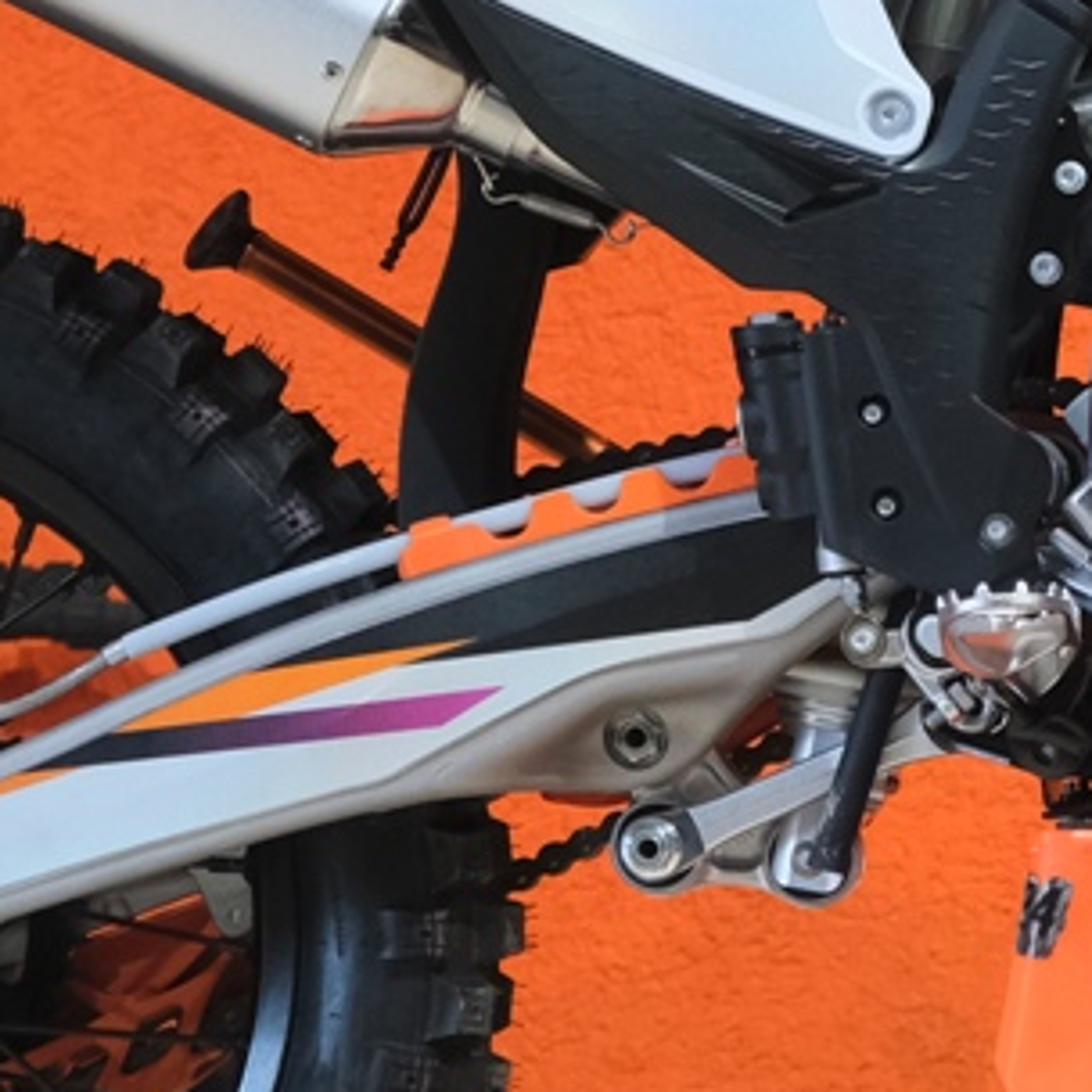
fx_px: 11171
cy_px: -92
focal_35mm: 313
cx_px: 1433
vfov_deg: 5.6
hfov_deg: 5.6
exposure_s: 1/125
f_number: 4
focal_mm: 46.6
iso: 1600
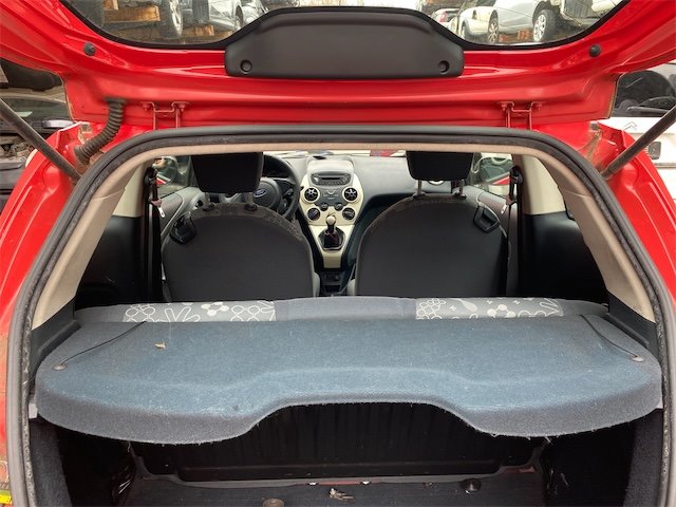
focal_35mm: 26
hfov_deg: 67.3
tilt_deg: -19.8
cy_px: 254
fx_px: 508
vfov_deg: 53.1
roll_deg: +0.9
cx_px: 338
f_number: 1.8
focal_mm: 4.25
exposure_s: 1/108
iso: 125
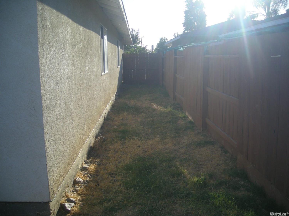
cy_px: 108
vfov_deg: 40.7
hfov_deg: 52.6
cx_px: 144
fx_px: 292
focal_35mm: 35
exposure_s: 1/190
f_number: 5.7
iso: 72
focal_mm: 5.7
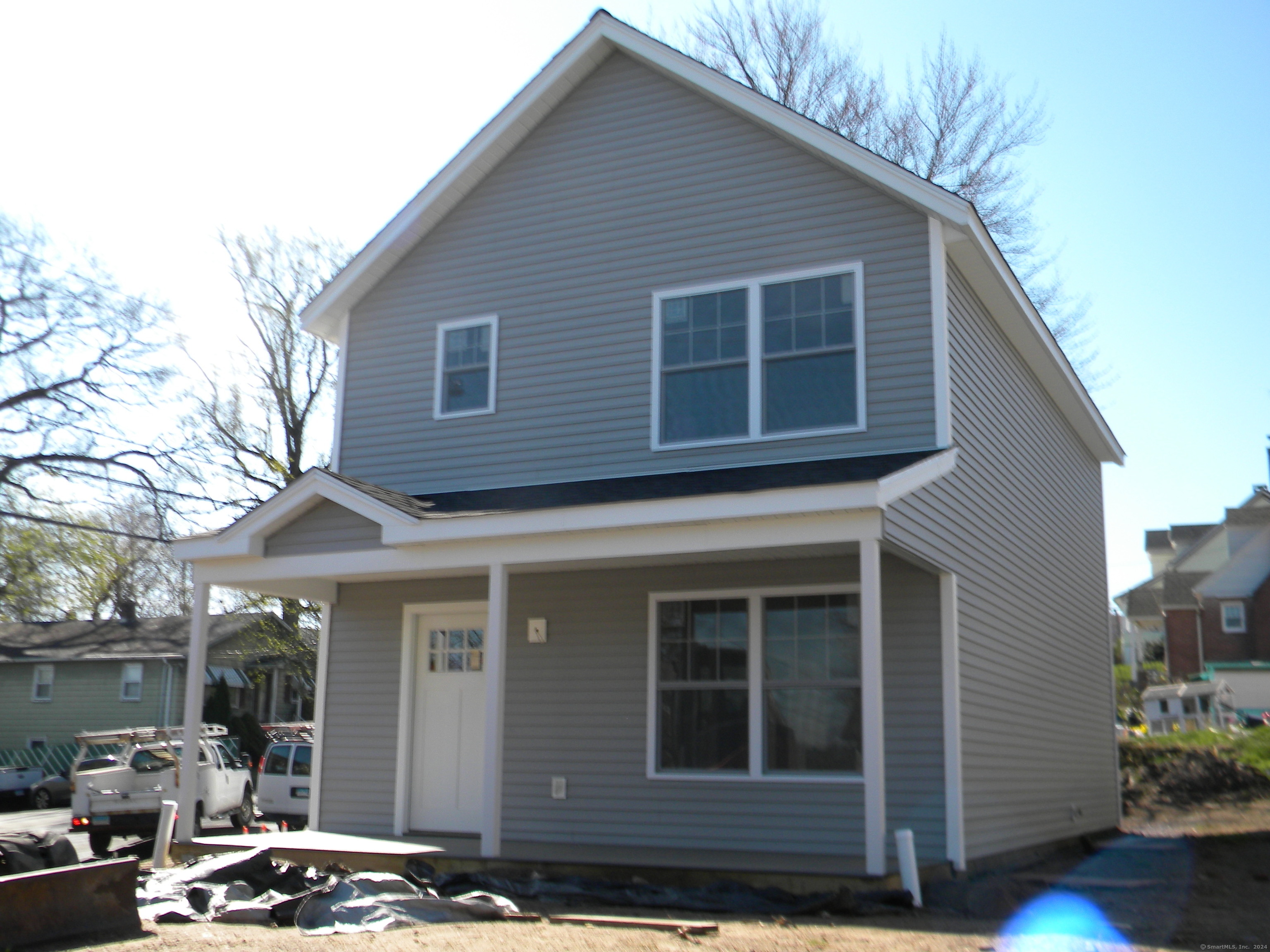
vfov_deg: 39.7
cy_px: 476
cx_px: 635
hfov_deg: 51.4
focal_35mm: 36
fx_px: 1321
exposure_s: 1/430
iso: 80
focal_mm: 6.4
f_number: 3.7
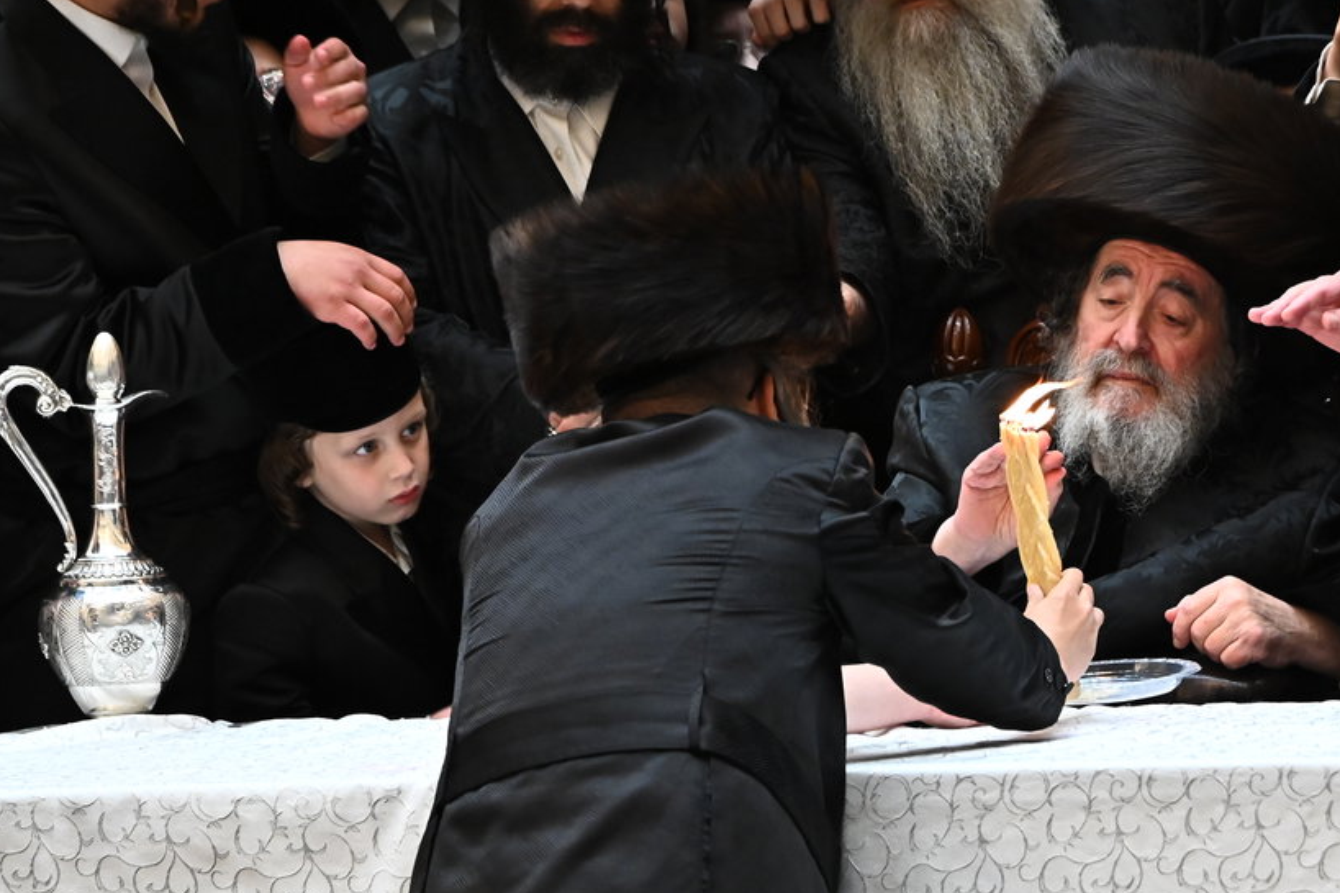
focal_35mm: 650
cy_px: 315
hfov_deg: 3.2
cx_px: 1076
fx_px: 24188
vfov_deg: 2.1
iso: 4000
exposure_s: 1/160
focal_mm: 380
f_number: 7.1
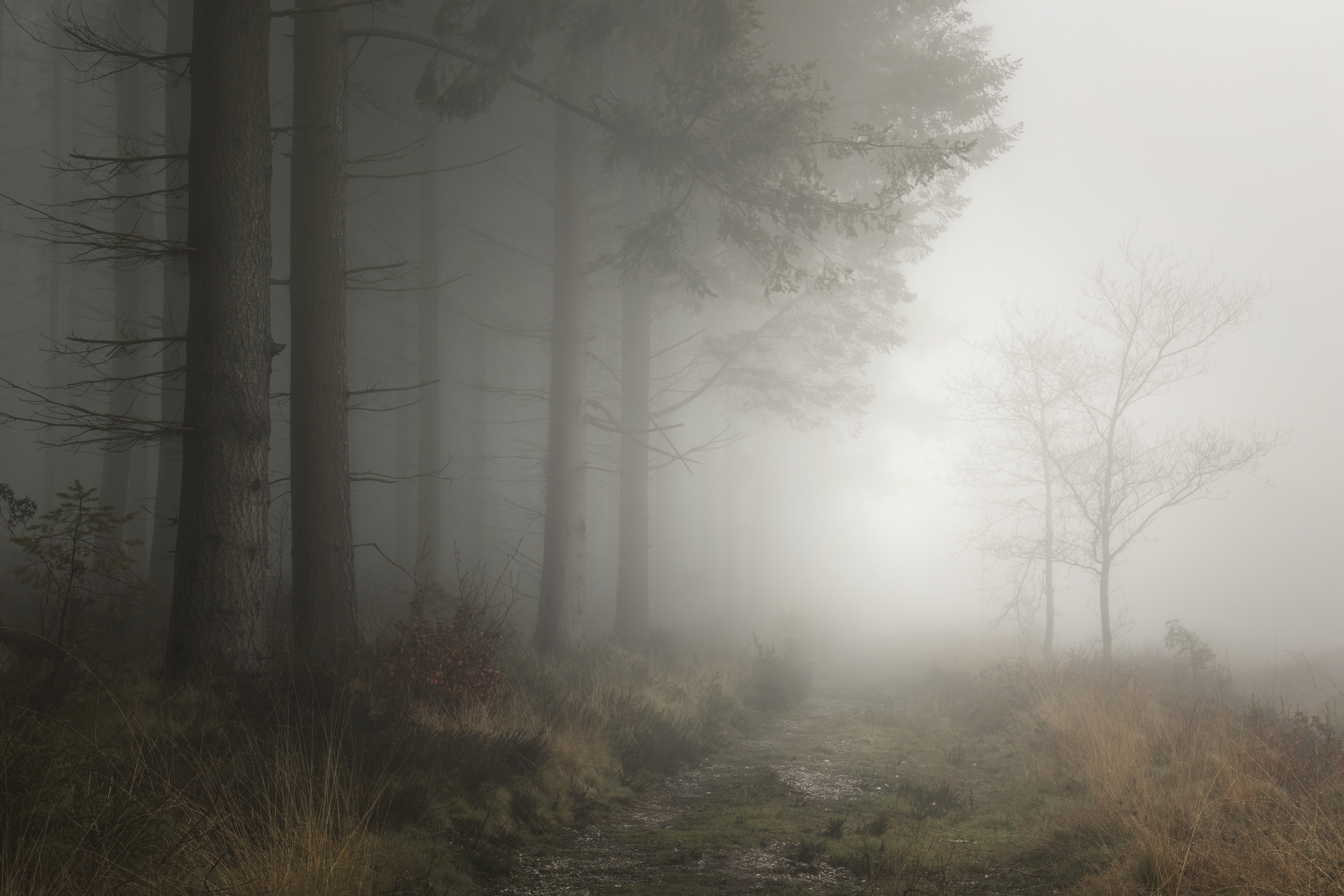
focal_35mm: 45
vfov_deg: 29.9
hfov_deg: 43.6
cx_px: 664
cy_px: 451
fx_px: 1680
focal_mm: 44
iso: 64
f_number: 8
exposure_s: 1/20
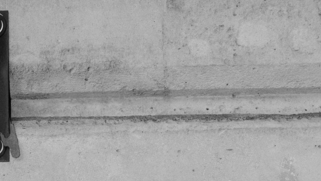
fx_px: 1243
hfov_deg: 14.7
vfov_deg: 7.2
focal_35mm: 146
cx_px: 168
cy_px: 576
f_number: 5
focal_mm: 23
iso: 125
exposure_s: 1/160
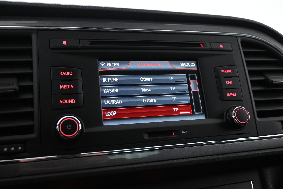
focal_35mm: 34
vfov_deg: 38.4
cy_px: 94
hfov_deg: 55.1
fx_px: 271
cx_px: 142
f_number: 4.2
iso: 3200
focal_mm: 23
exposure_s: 1/30
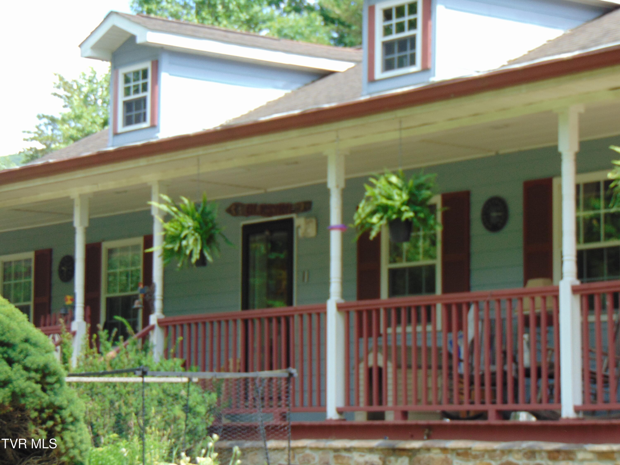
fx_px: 1934
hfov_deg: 18.2
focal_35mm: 108
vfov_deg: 13.7
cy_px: 232
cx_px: 310
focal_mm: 19.4
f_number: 3.9
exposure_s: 1/160
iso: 80
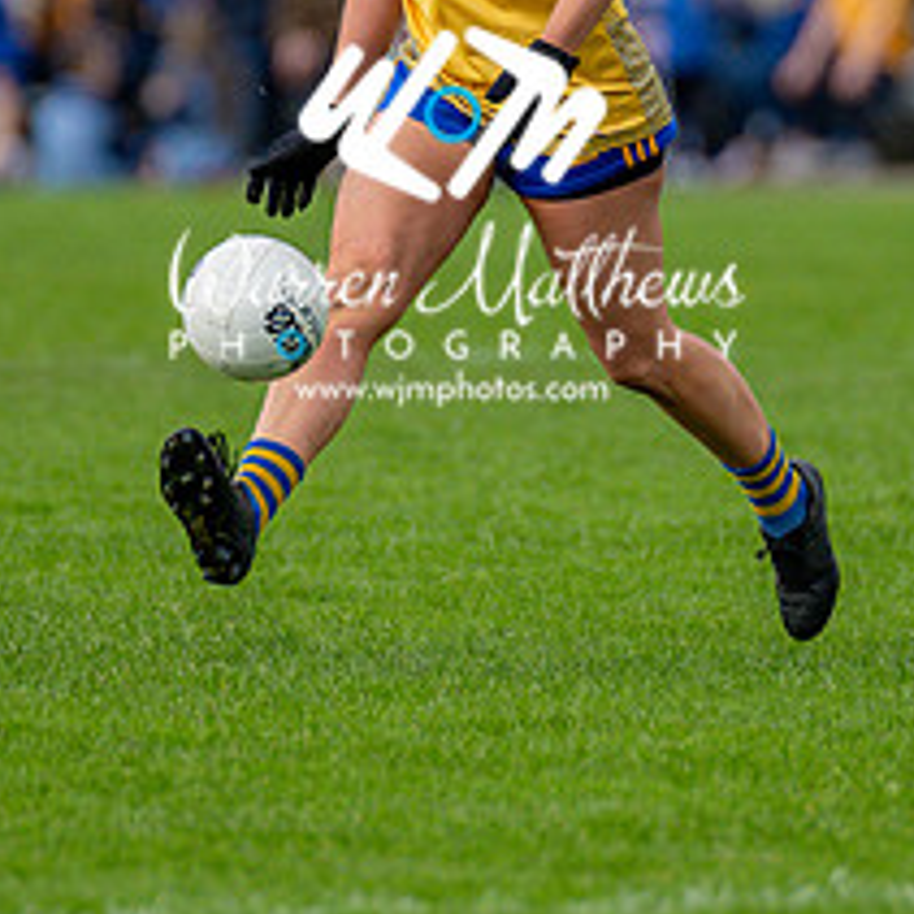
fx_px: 31426
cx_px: 451
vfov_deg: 1.7
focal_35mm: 1052
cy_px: 208
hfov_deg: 1.7
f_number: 2.8
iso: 560
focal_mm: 300
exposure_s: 1/5000
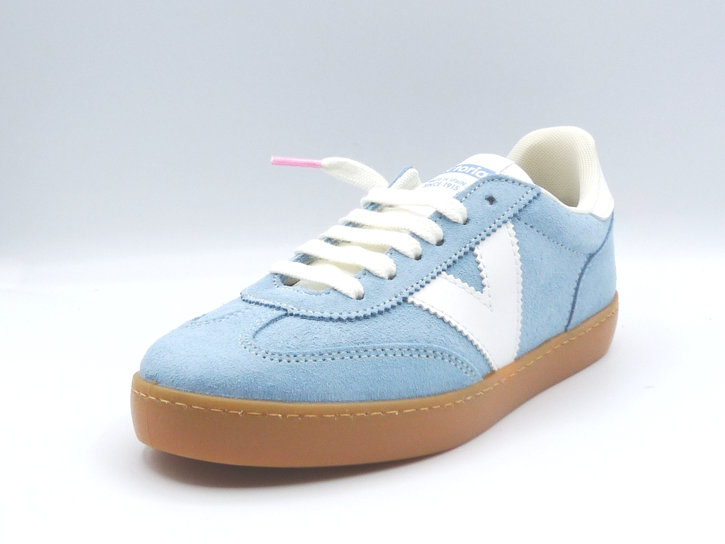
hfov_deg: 37.5
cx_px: 362
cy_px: 272
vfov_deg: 28.6
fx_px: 1068
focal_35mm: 51
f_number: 5
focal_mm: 5.2
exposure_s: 1/250
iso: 100
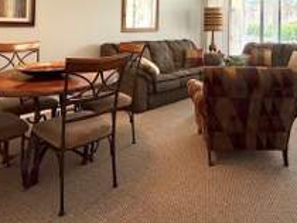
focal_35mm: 32
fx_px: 275
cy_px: 17
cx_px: 188
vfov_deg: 40.4
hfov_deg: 56.0
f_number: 2.2
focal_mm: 2.22
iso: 80
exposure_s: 1/120
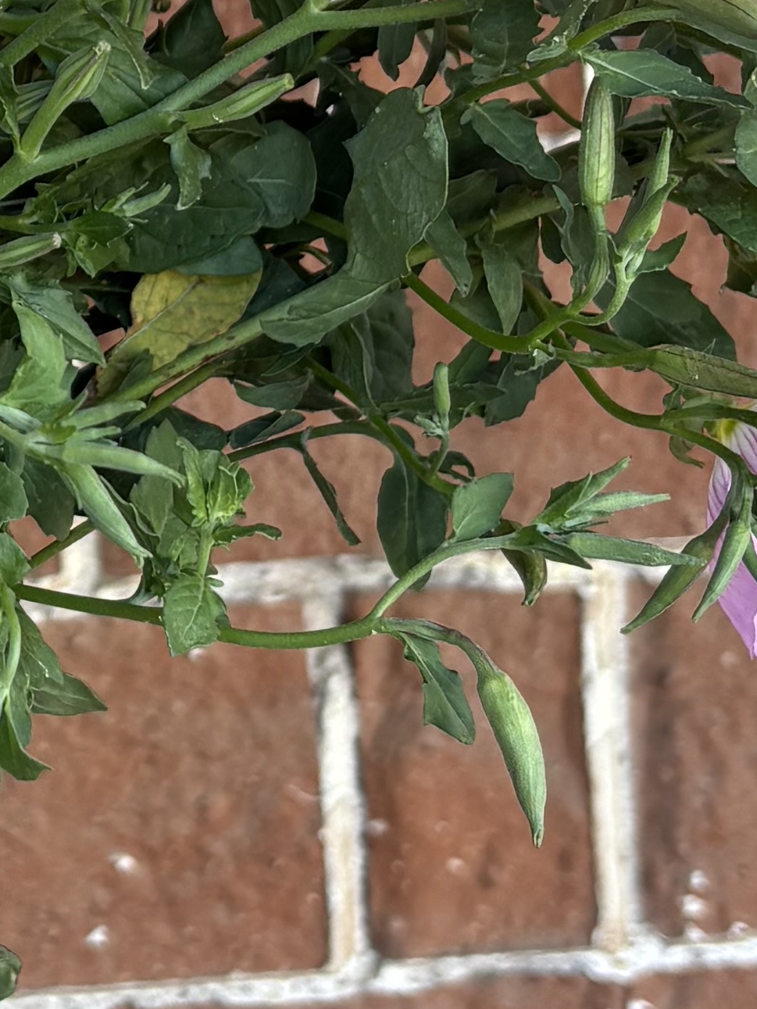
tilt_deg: -8.0
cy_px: 135
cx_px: -288
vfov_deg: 16.9
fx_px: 3352
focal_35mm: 115
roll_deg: +4.0
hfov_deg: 12.4
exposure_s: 1/122
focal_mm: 5.96
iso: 40
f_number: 1.6
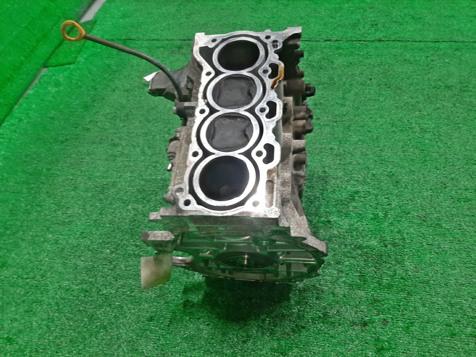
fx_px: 358
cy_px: 178
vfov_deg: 53.1
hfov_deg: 67.3
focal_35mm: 26
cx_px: 238
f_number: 1.7
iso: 87
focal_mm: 3.93
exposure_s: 1/50
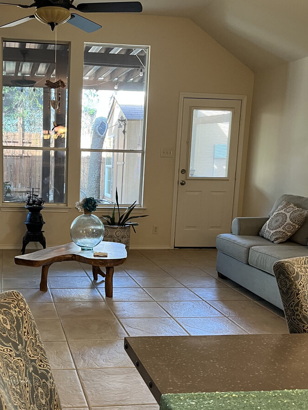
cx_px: 77
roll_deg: -1.5
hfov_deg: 33.7
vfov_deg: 44.7
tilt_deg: -9.7
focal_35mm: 42
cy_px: 233
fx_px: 498
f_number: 1.6
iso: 160
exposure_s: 1/60
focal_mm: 5.1
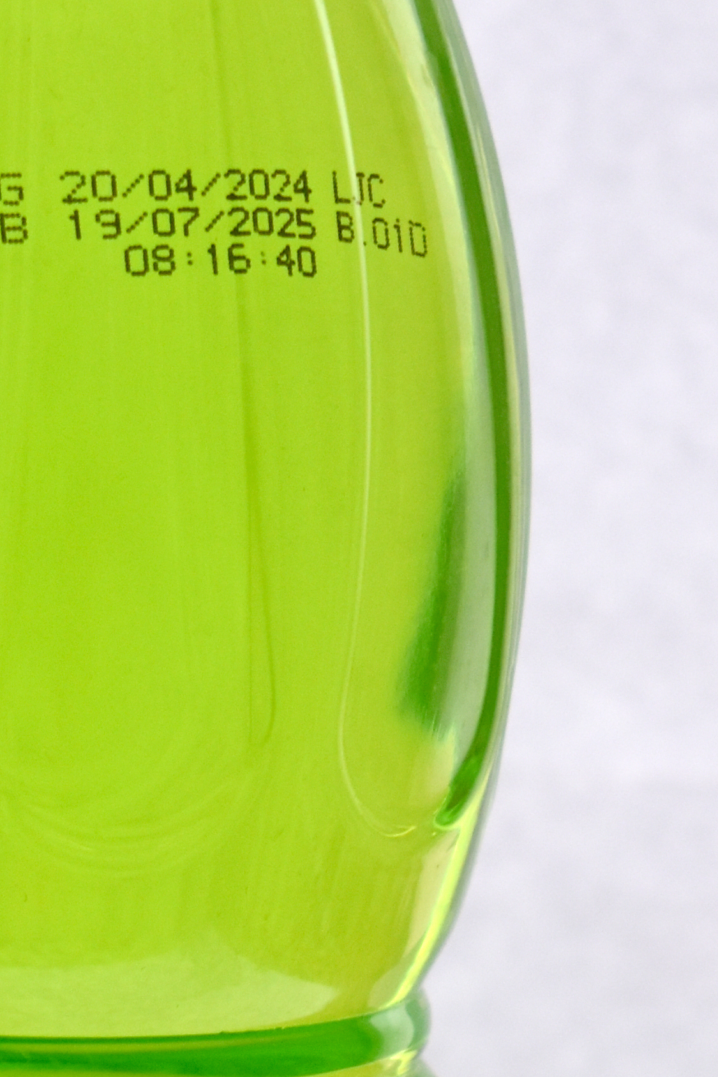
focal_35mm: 256
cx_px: 78
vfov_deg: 8.0
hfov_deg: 5.4
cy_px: 1039
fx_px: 7660
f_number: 5.6
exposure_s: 1/125
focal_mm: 48
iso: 360
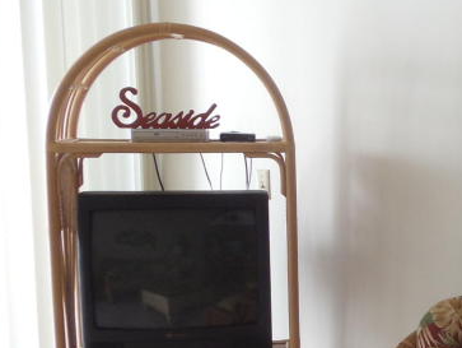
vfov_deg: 11.9
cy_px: 292
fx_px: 1657
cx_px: 612
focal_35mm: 124
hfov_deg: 15.1
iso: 200
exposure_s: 1/30
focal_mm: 6
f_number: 3.5
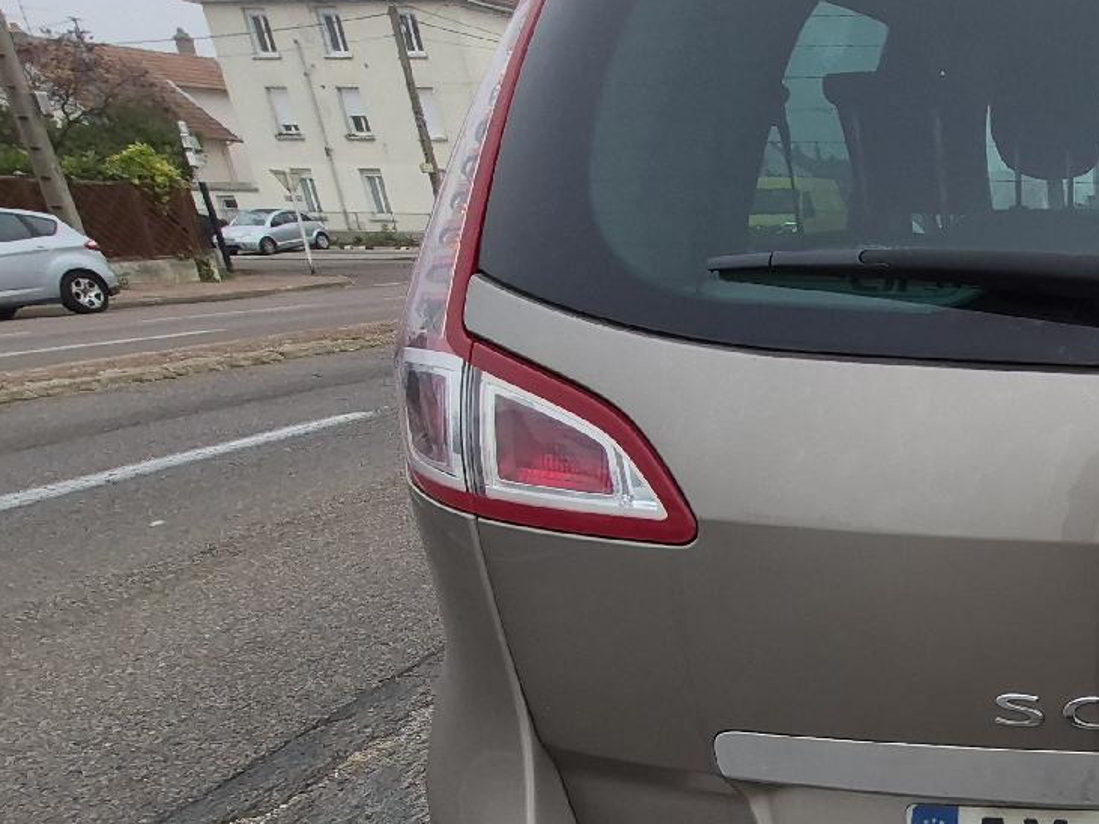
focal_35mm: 32
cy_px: 615
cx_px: 1231
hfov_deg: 43.1
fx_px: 1016
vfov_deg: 42.8
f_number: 2.2
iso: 40
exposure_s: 1/769
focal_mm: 1.74
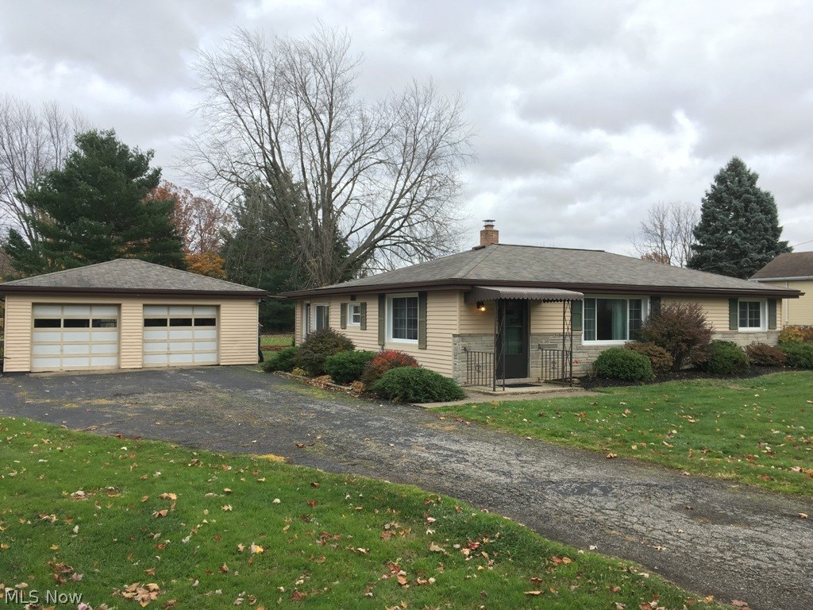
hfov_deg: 61.7
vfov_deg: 48.2
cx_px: 406
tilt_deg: +3.8
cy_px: 305
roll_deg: -0.6
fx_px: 681
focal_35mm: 29
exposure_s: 1/210
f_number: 2.2
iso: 25
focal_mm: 4.15
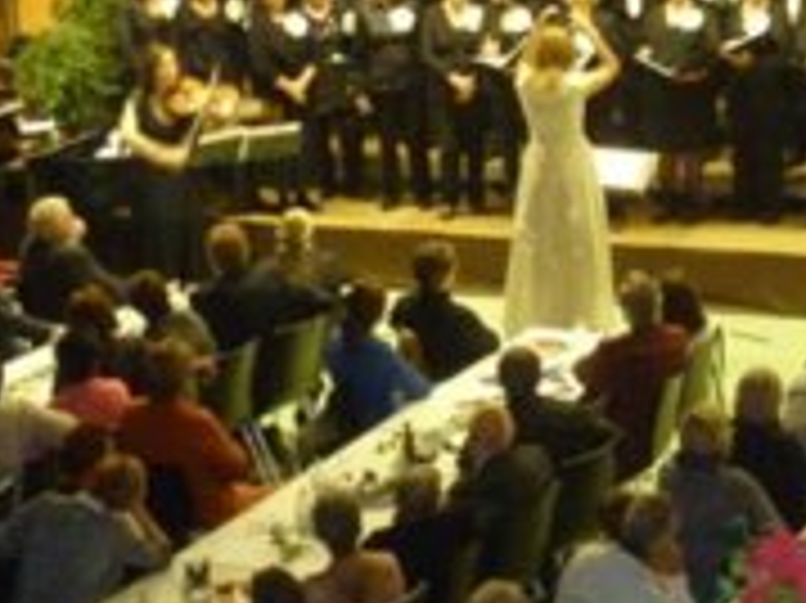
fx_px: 2699
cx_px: 671
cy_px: 369
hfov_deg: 16.8
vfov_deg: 12.7
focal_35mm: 116
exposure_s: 1/8
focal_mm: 8.6
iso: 640
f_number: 3.3
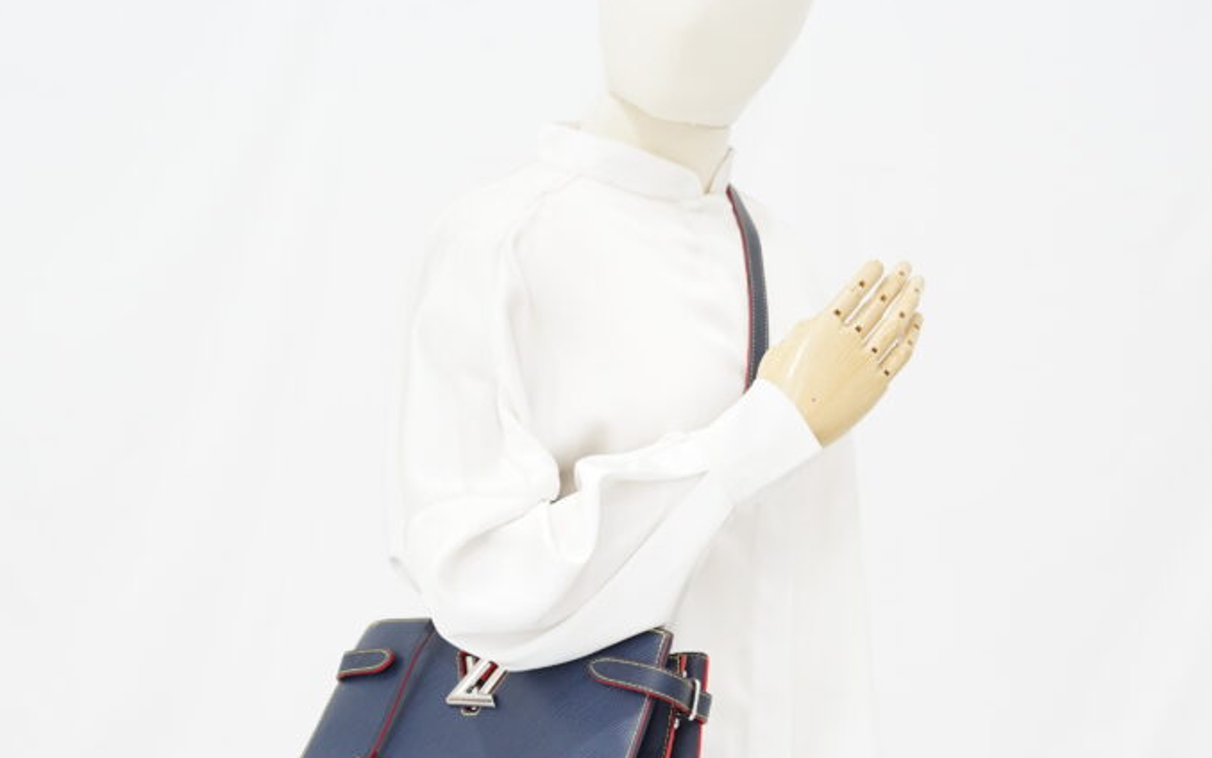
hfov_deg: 26.8
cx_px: 605
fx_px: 2544
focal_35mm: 77
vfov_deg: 16.6
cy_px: 749
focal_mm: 50
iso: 640
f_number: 6.3
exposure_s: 1/6
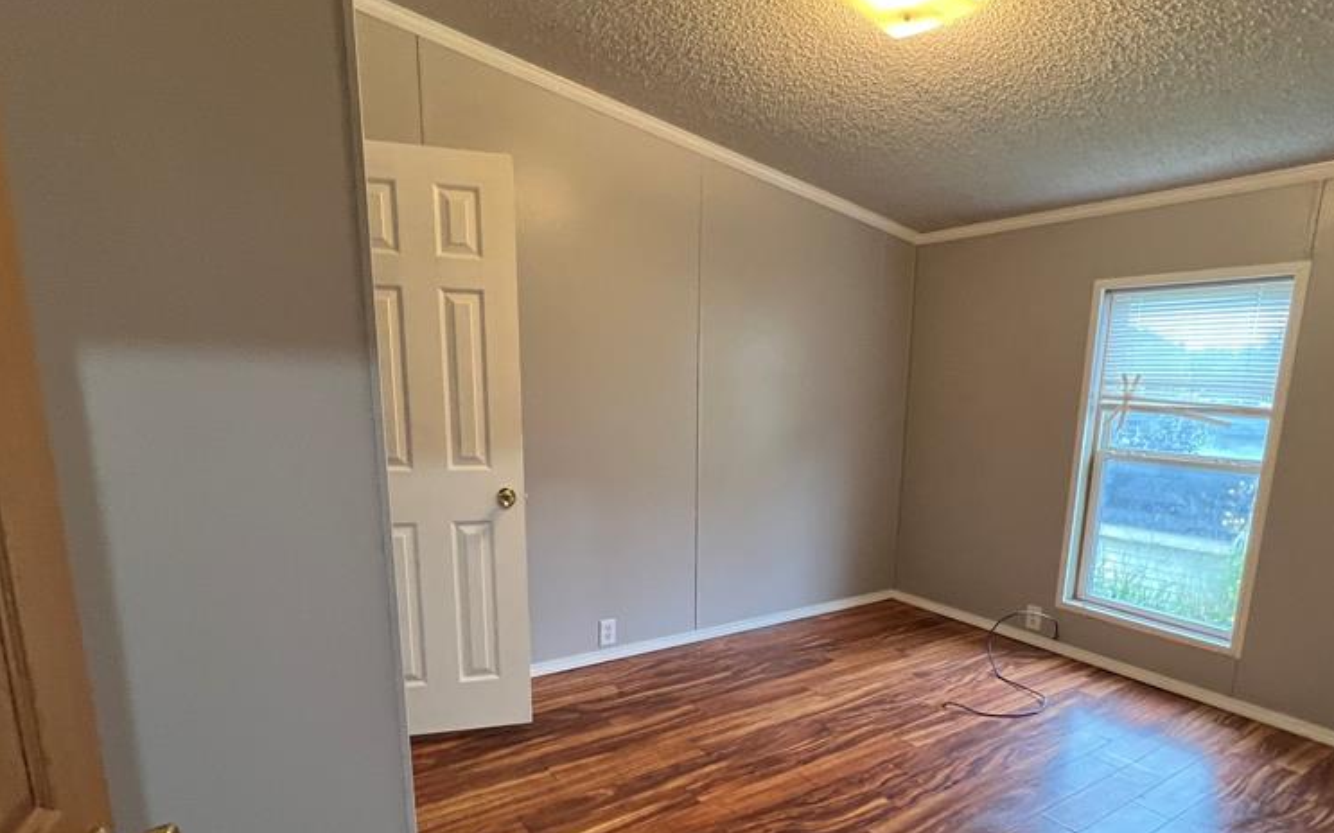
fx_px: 691
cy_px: 535
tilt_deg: -11.6
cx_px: 715
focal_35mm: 19
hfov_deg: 87.9
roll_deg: -1.2
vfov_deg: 61.1
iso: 320
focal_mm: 1.57
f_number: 1.8
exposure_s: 1/60
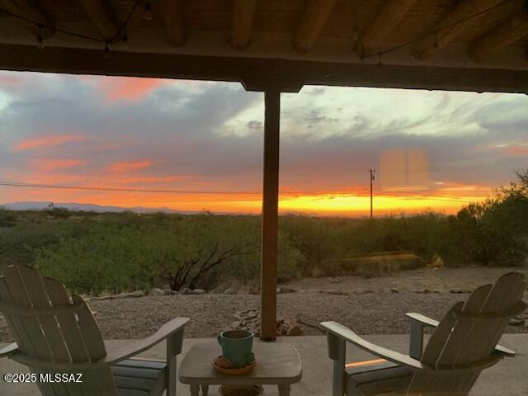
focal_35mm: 26
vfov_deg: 53.1
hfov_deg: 67.3
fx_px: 397
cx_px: 264
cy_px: 198
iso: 160
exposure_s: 1/60
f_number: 1.8
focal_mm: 4.25
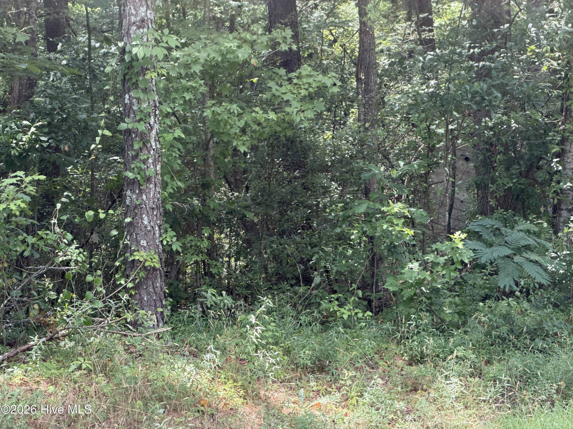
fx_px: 1655
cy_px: 214
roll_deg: +3.7
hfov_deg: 19.6
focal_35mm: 100
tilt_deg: -3.8
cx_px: 286
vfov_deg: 14.8
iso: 100
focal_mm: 16.89
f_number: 2.8
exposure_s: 1/121
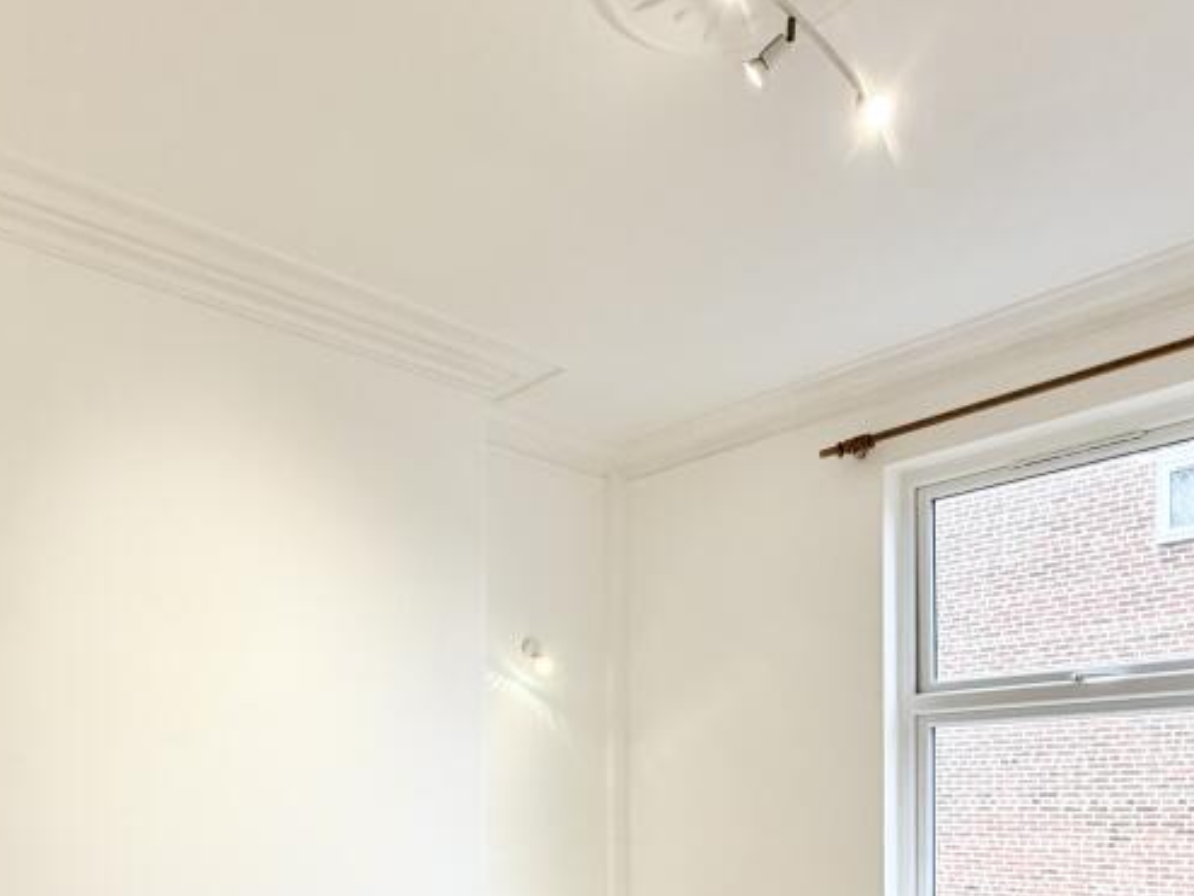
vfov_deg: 44.0
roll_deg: -0.3
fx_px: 1001
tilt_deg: -0.3
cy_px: 807
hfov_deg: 61.1
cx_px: 471
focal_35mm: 29
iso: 160
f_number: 2.2
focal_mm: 2.22
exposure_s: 1/121
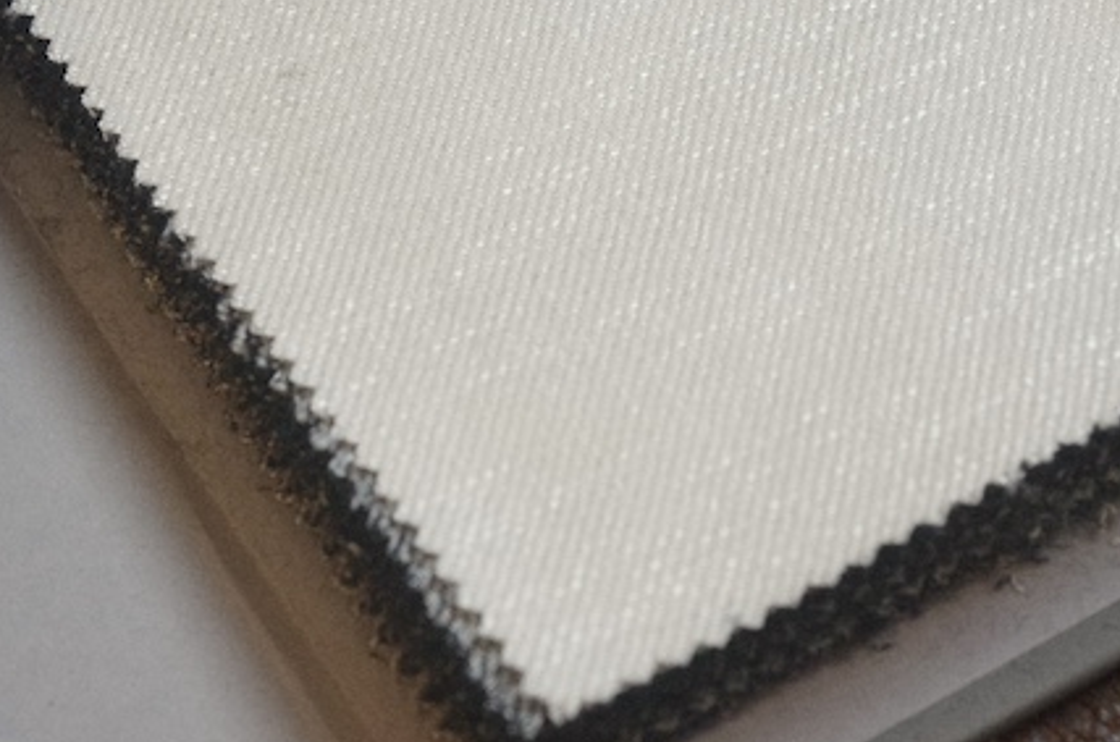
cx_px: 603
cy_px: 222
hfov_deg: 16.7
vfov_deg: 11.1
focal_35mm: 123
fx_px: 3819
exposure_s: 1/125
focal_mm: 55
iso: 6400
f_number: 8
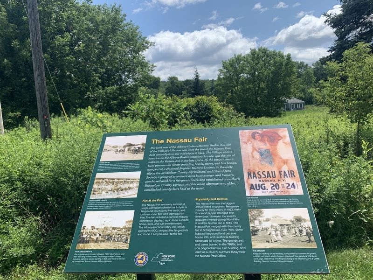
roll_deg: +2.9
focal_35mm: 26
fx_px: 280
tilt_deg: -4.8
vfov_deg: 53.1
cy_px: 140
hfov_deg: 67.3
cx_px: 186
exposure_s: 1/2257
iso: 25
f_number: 1.8
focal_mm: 4.25
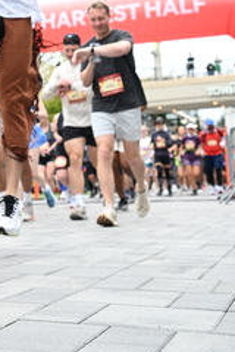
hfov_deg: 18.6
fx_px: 695
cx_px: -10
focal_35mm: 71
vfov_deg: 27.7
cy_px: 59
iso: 2000
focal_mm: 31
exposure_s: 1/640
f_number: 4
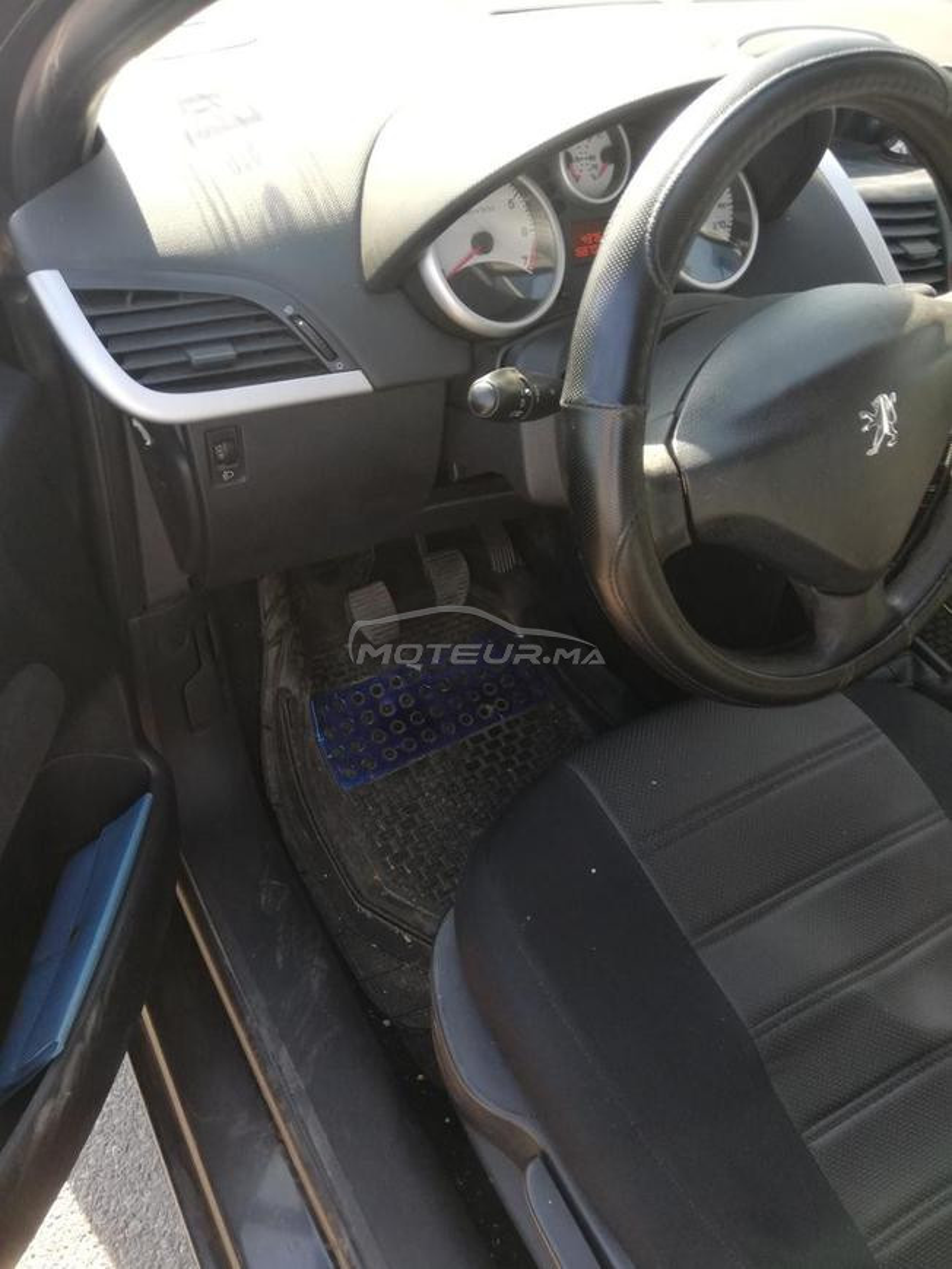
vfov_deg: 65.3
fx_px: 990
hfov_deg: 51.4
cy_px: 634
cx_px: 476
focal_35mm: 27
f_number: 2.2
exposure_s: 1/100
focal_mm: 3.81
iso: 80
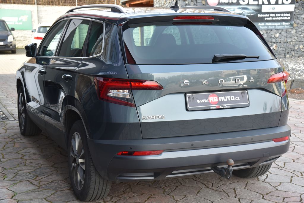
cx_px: 152
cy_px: 102
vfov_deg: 23.4
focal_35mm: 58
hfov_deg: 34.5
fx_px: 490
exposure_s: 1/160
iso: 500
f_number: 6.3
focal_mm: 58
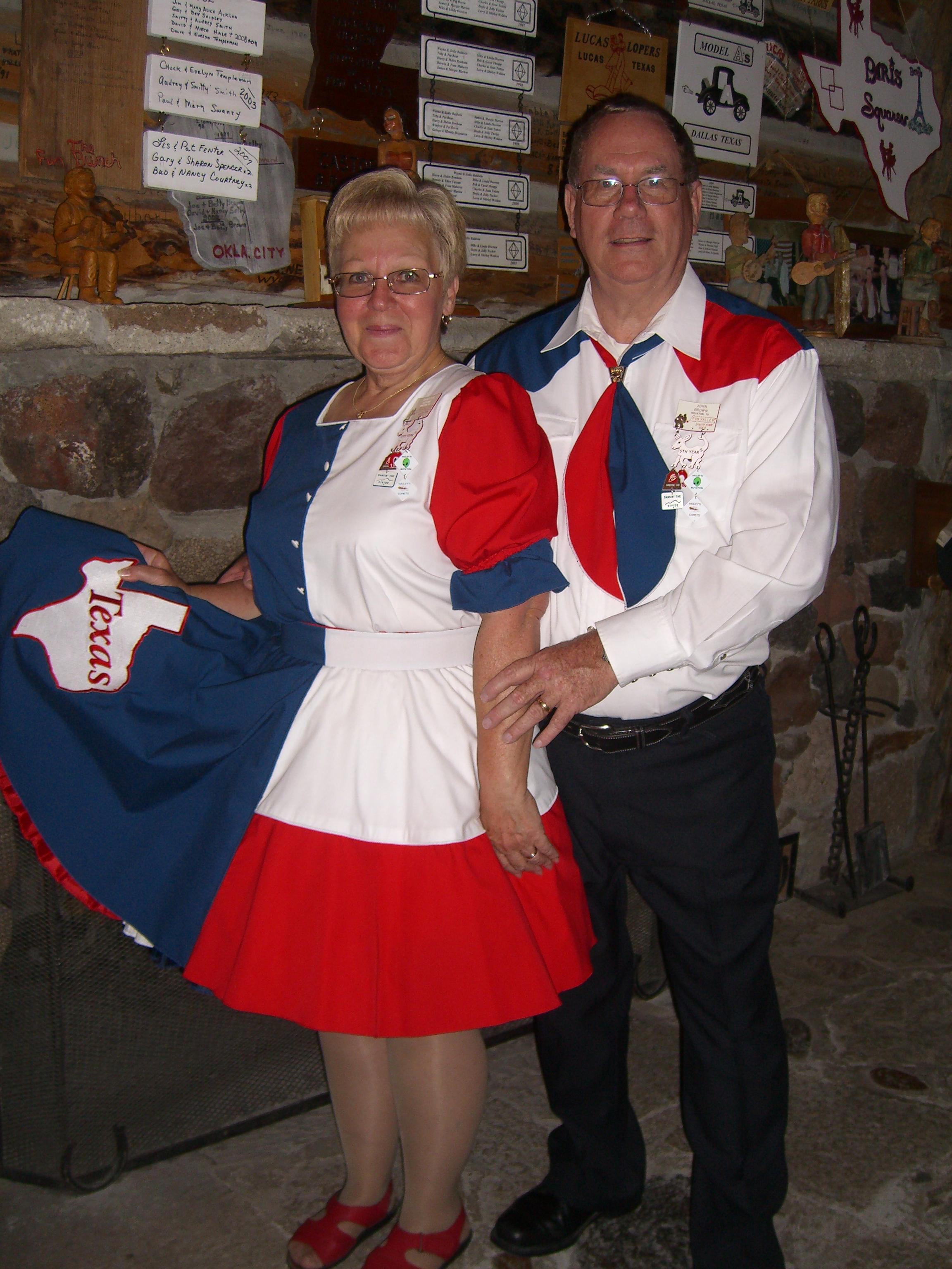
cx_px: 476
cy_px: 634
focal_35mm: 38
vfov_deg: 49.0
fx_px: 1393
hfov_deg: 37.7
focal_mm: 7.9
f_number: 2.8
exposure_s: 1/60
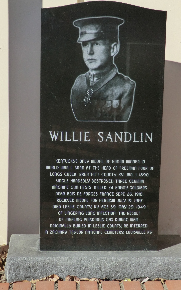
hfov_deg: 16.7
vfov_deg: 26.5
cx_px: 109
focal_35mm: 78
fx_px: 616
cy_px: 145
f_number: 4.2
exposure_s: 1/800
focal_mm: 9.8
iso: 80
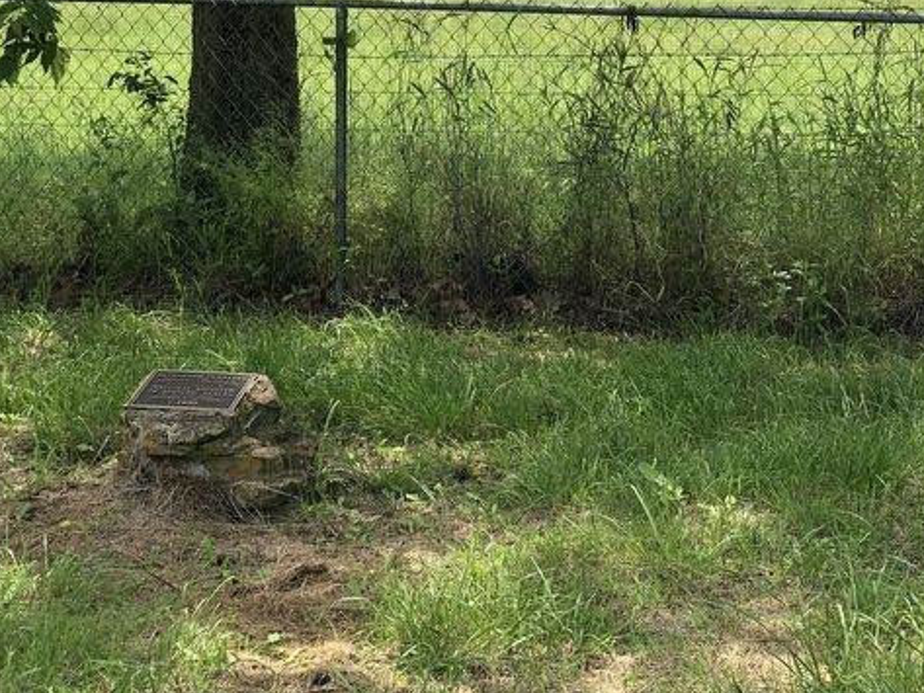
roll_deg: -0.6
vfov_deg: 16.7
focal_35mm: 88
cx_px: 635
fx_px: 2350
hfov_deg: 22.1
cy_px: 156
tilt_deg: -3.7
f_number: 2.4
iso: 16
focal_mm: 6
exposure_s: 1/261
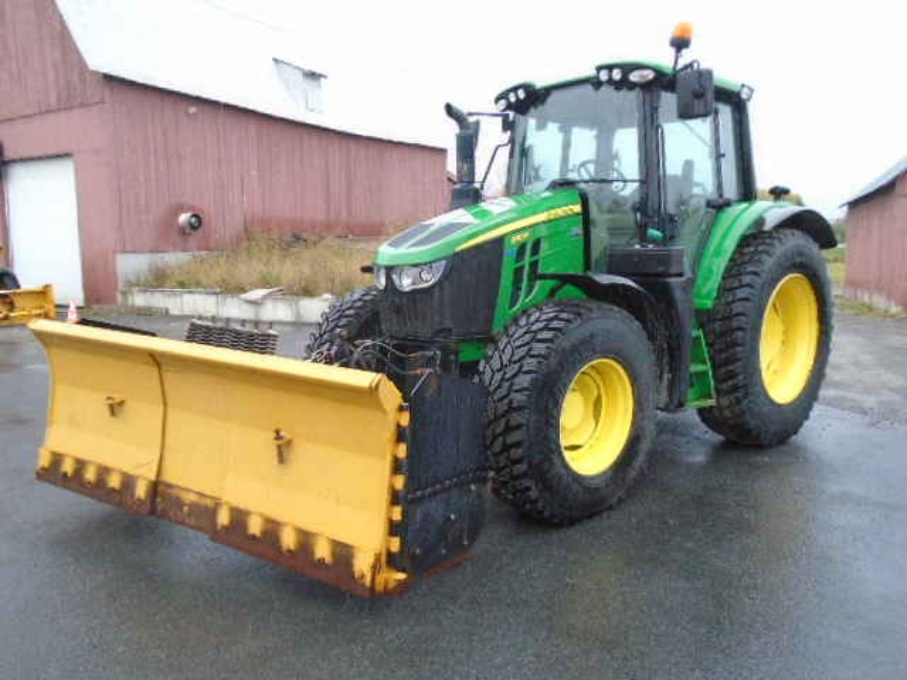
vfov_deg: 53.1
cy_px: 340
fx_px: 681
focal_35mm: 26
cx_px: 454
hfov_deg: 67.3
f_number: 3.2
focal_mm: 4.6
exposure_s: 1/250
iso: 400
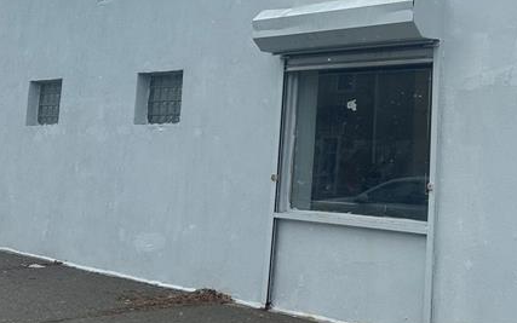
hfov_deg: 32.4
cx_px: 425
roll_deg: -2.6
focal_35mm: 61
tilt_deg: +8.4
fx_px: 860
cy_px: 47
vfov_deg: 20.9
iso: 80
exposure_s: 1/1845
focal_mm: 6.86
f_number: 1.78
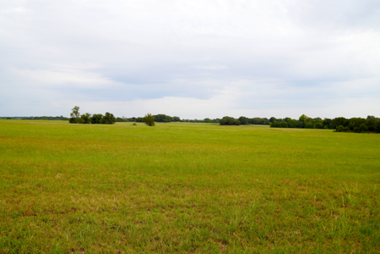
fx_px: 364
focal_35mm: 34
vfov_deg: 38.4
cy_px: 127
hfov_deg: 55.1
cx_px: 190
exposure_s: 1/100
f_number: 7.1
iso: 100
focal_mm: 23
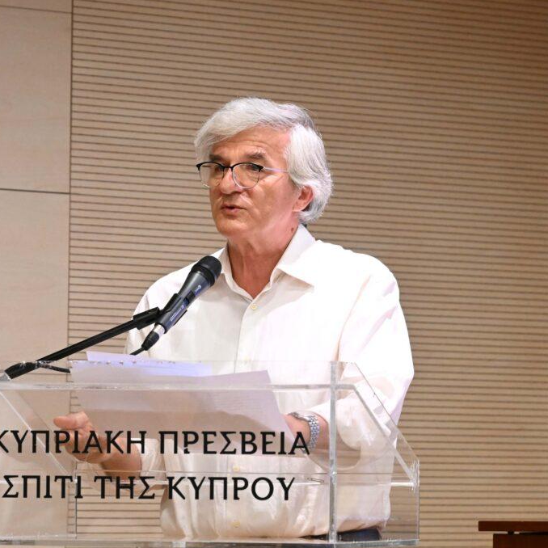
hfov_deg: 7.6
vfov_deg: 7.6
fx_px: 4137
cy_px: 274
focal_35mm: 231
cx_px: 253
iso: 4000
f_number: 5.6
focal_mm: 120
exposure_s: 1/160
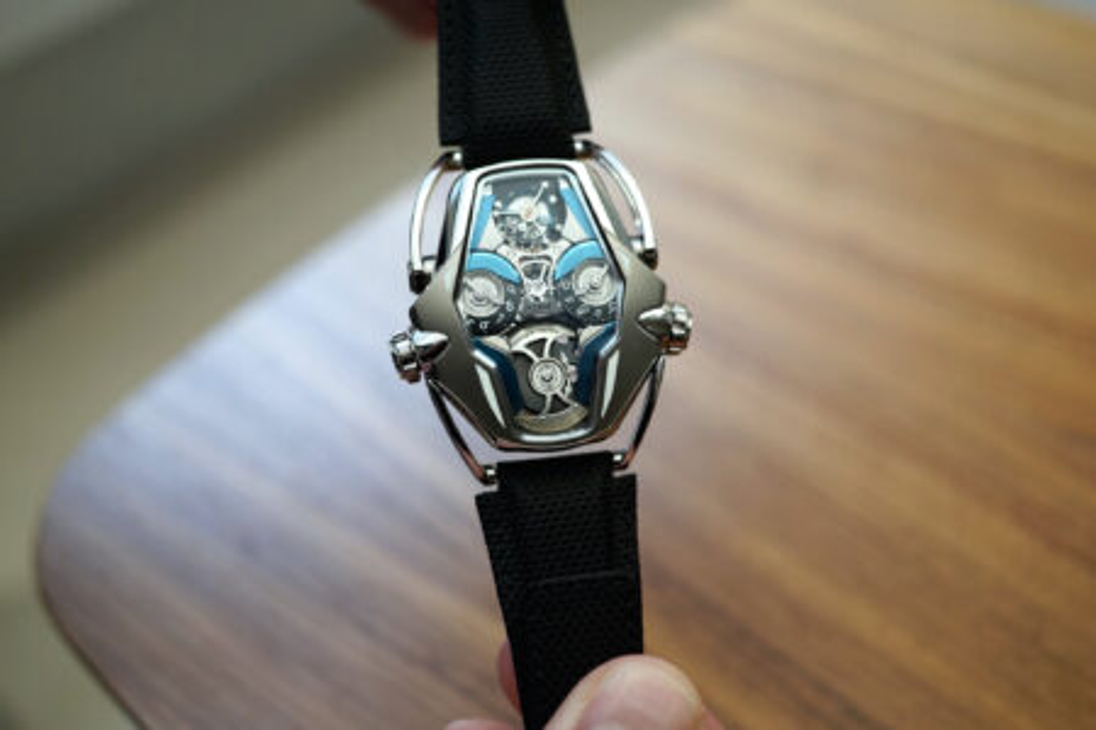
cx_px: 548
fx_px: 1065
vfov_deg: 37.9
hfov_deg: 54.4
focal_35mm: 35
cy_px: 365
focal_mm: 35
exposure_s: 1/250
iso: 1000
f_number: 2.8
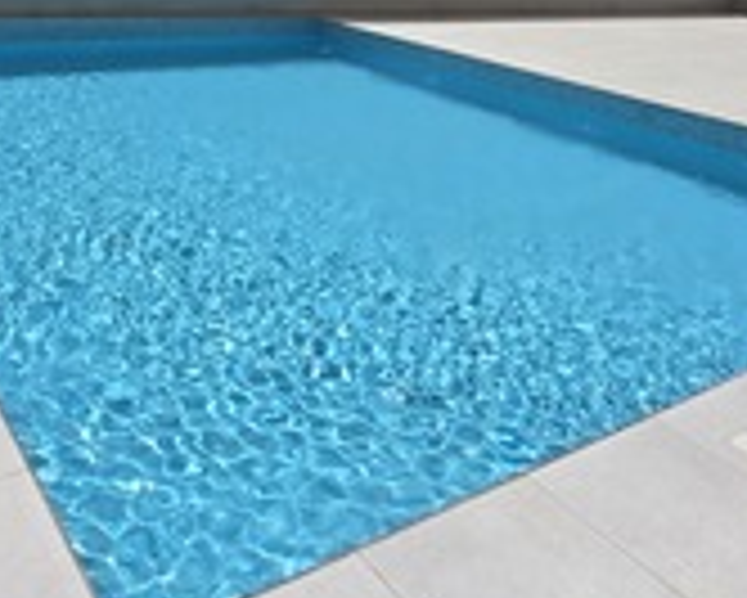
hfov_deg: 50.6
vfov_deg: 35.5
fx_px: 774
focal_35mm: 35
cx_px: 250
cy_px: -74
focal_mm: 2.2
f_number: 1.9
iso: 40
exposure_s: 1/3168
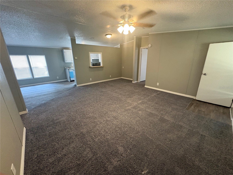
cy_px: 88
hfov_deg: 102.1
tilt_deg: -17.0
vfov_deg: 85.7
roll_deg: +0.7
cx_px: 116
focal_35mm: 14
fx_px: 94
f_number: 2.2
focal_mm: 2.22
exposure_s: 1/60
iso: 500
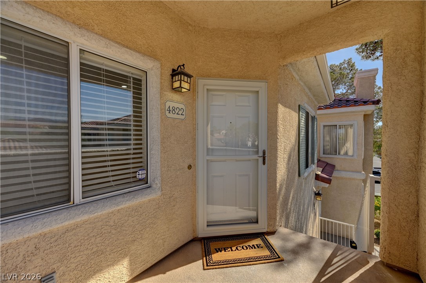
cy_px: 142
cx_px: 213
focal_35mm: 14
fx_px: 166
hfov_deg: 104.3
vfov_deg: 81.1
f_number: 8
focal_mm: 14
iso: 640
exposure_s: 1/400
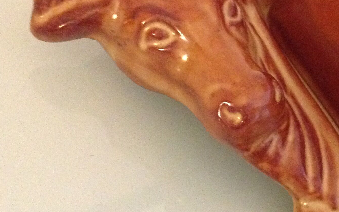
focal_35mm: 72
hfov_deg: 27.5
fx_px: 665
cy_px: 152
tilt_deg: -53.5
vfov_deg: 18.0
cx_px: 308
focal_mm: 4.28
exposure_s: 1/17
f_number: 2.4
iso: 800
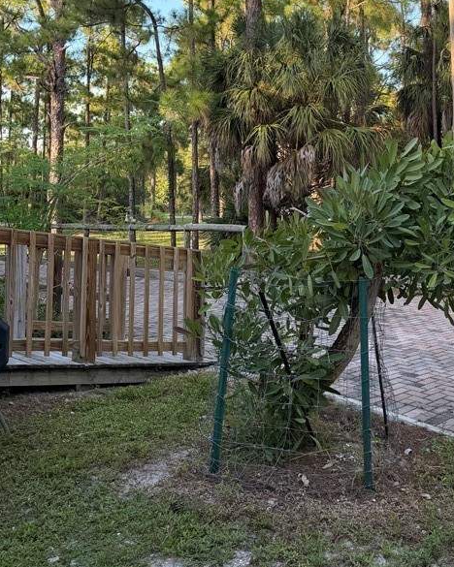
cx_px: 354
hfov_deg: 35.5
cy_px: 132
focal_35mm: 41
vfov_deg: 43.2
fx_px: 689
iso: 100
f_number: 1.78
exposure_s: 1/665
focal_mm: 6.76
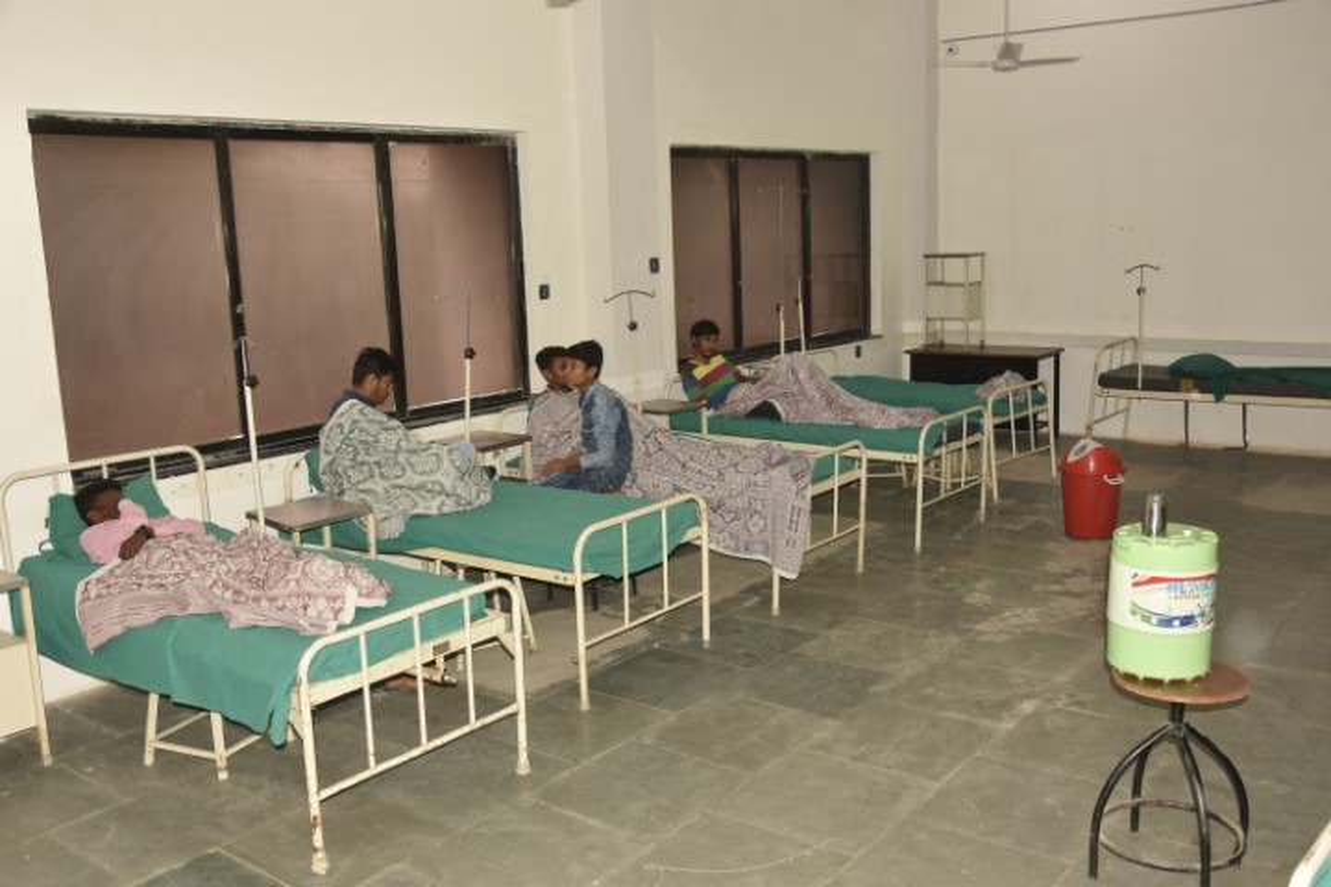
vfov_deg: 40.0
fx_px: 1220
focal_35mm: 33
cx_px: 666
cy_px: 444
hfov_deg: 57.2
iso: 500
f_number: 5
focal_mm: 22
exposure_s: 1/125
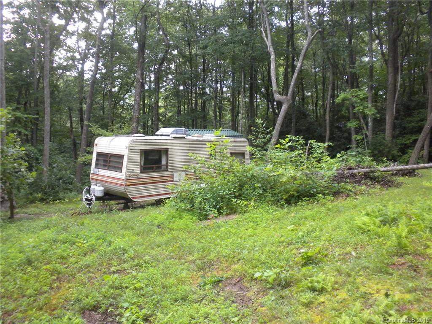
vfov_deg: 38.7
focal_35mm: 37
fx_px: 462
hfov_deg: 50.1
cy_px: 162
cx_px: 216
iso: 201
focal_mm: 6.6
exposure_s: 1/58.1
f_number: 3.5
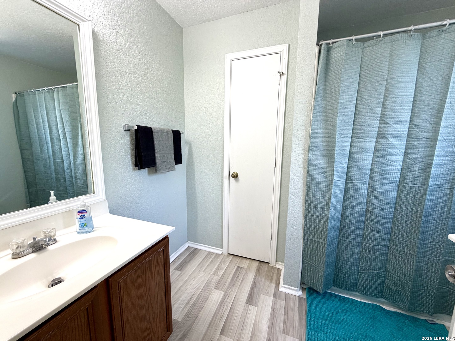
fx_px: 184
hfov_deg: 102.1
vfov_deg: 85.7
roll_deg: -0.2
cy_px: 170
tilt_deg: -8.2
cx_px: 228
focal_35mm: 14
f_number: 2.2
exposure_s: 1/120
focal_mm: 2.22
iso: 160
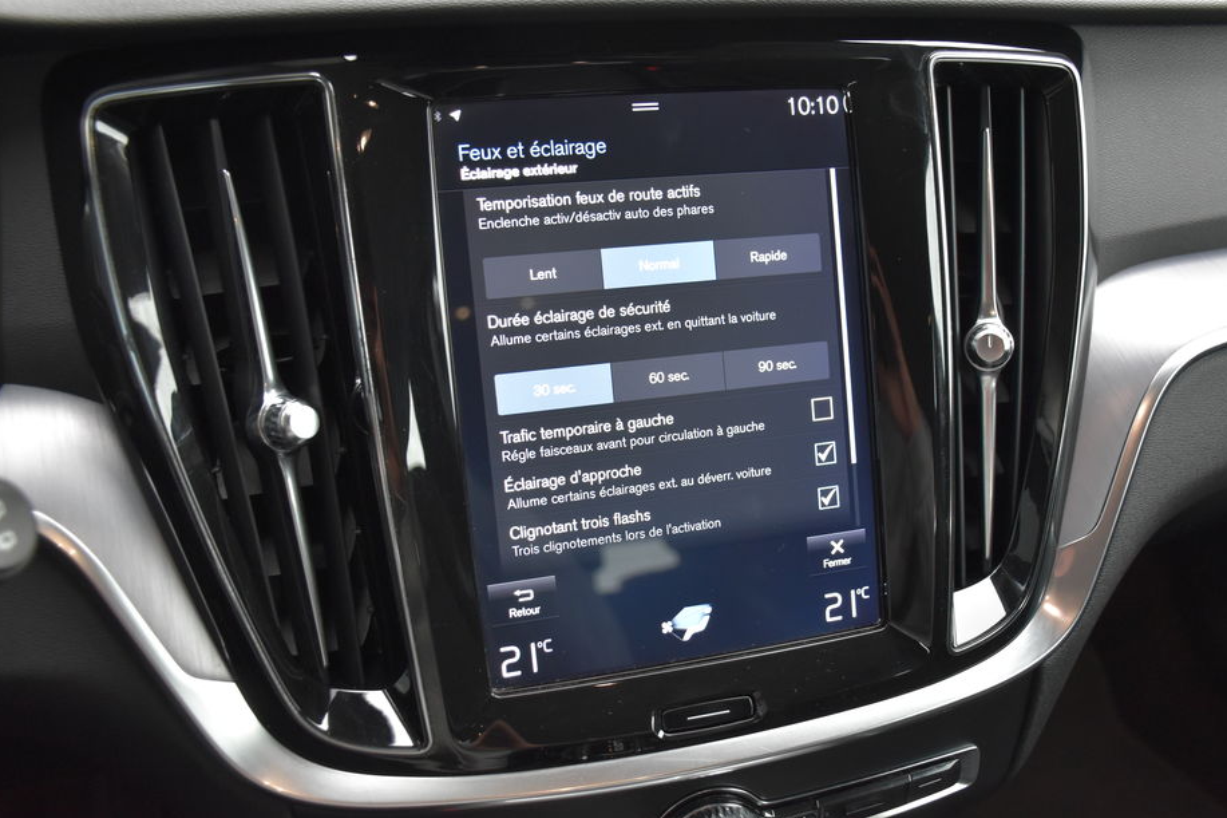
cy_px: 412
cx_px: 661
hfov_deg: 53.1
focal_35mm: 36
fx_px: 1227
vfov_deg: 36.9
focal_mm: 22
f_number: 3.5
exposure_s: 1/60
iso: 1100
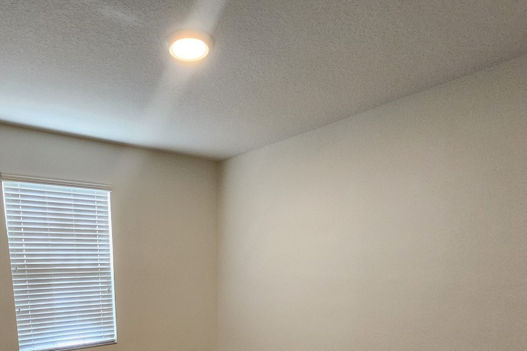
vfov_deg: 49.6
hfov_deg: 74.7
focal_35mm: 23
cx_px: 196
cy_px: 310
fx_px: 337
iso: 200
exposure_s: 1/60
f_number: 2.2
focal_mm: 1.74
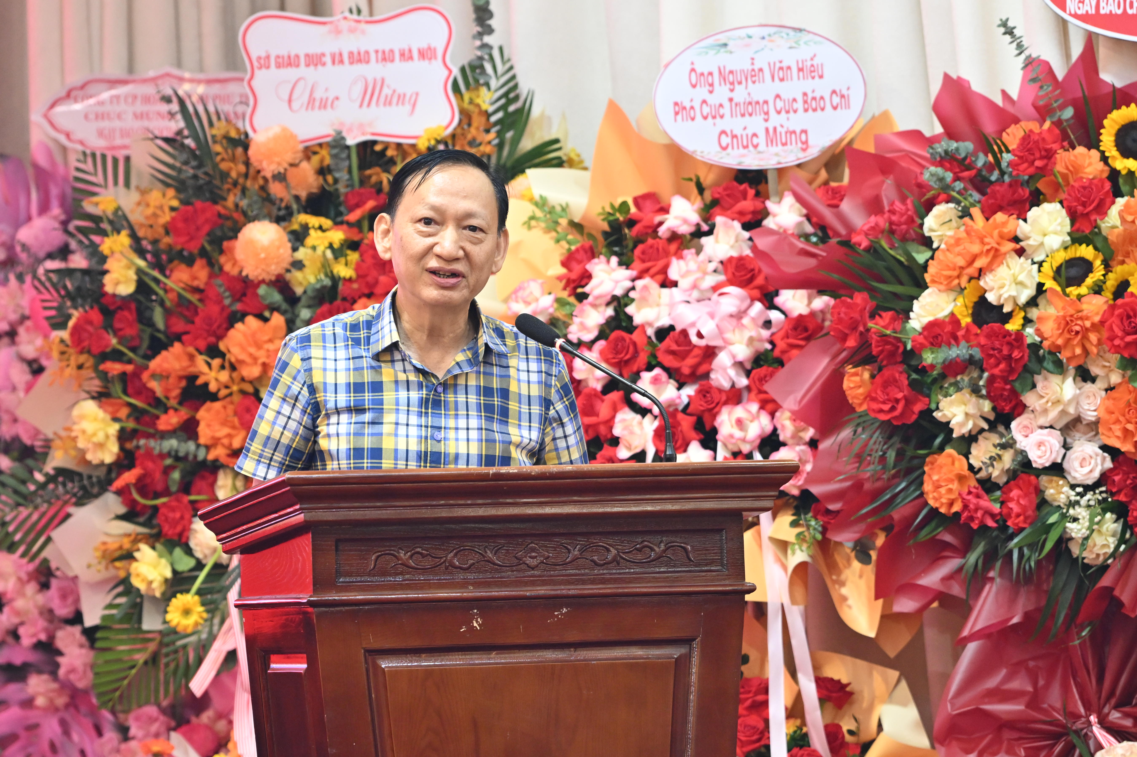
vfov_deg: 7.6
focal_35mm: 180
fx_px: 5683
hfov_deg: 11.4
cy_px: 378
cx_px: 568
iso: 1600
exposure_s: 1/100
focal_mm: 120
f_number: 4.5
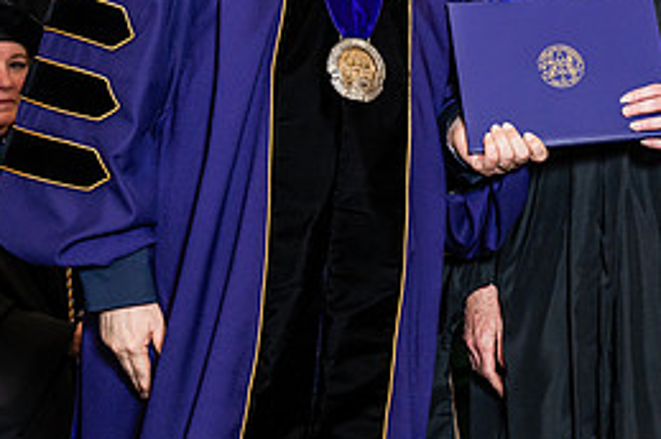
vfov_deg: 8.7
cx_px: 401
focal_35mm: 157
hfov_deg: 13.1
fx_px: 2879
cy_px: 29
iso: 1250
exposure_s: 1/200
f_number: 4.5
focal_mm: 70
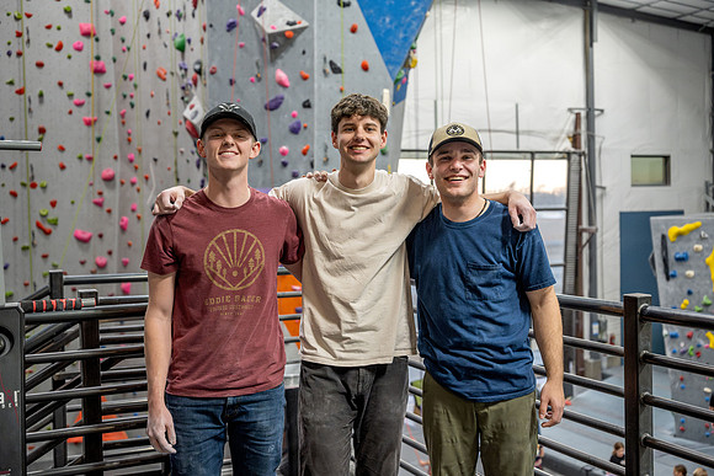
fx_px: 774
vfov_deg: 34.2
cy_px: 238
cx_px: 357
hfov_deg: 49.5
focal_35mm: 39
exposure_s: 1/400
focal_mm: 39
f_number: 3.2
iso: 2000
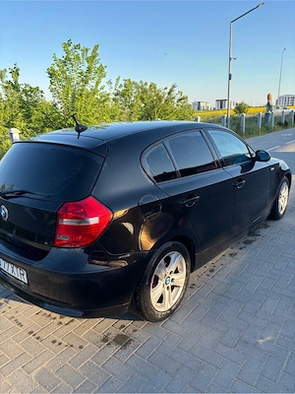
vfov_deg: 67.3
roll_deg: +2.2
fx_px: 295
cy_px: 197
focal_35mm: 26
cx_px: 148
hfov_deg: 53.1
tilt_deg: -14.5
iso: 50
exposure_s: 1/742
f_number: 1.6
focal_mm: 5.96
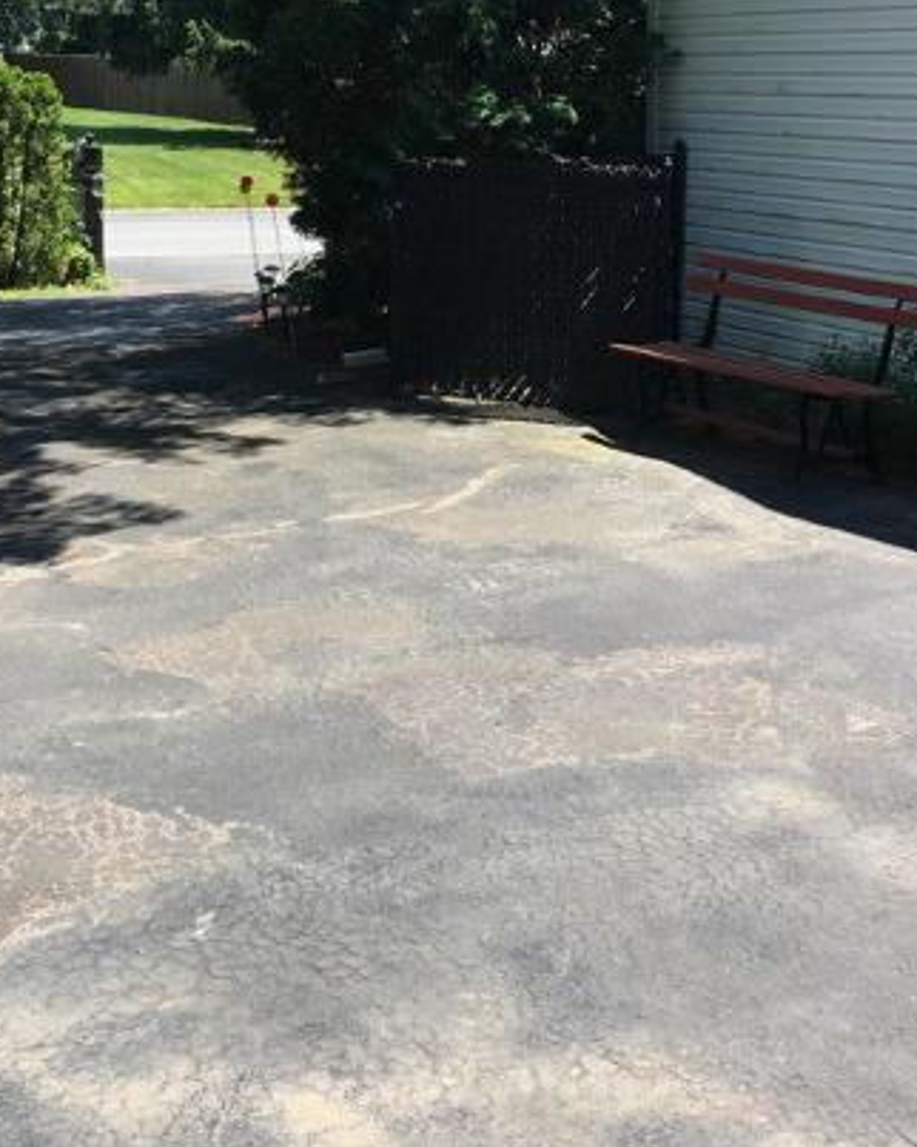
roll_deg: +0.1
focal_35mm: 54
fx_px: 1833
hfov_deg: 28.1
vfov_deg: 33.9
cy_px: 268
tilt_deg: -4.8
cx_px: 413
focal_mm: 4.15
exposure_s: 1/430
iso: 25
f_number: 2.2
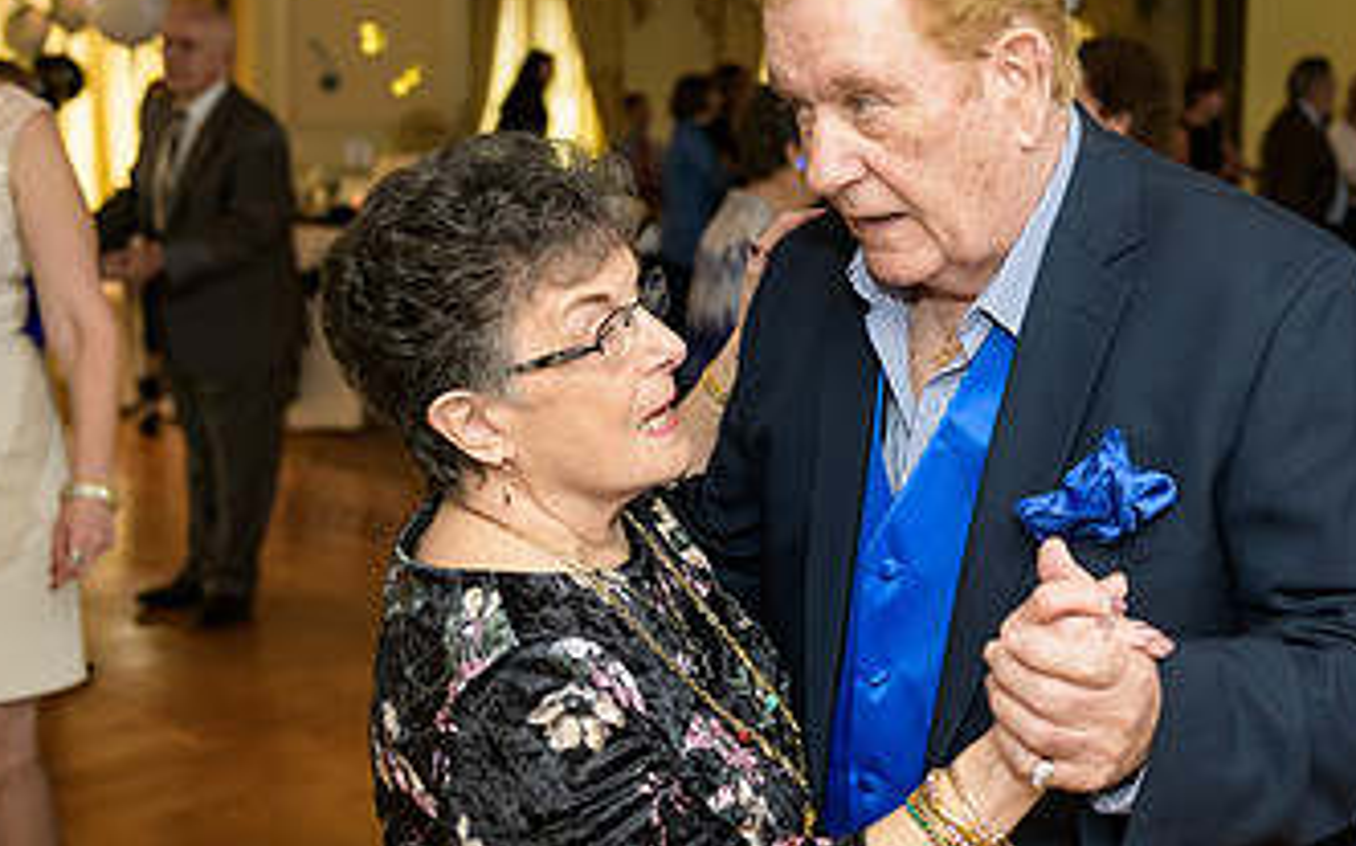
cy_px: 366
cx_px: 1029
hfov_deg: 34.9
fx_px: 2105
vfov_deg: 22.7
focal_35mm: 57
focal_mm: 32
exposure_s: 1/125
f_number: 3.2
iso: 1000
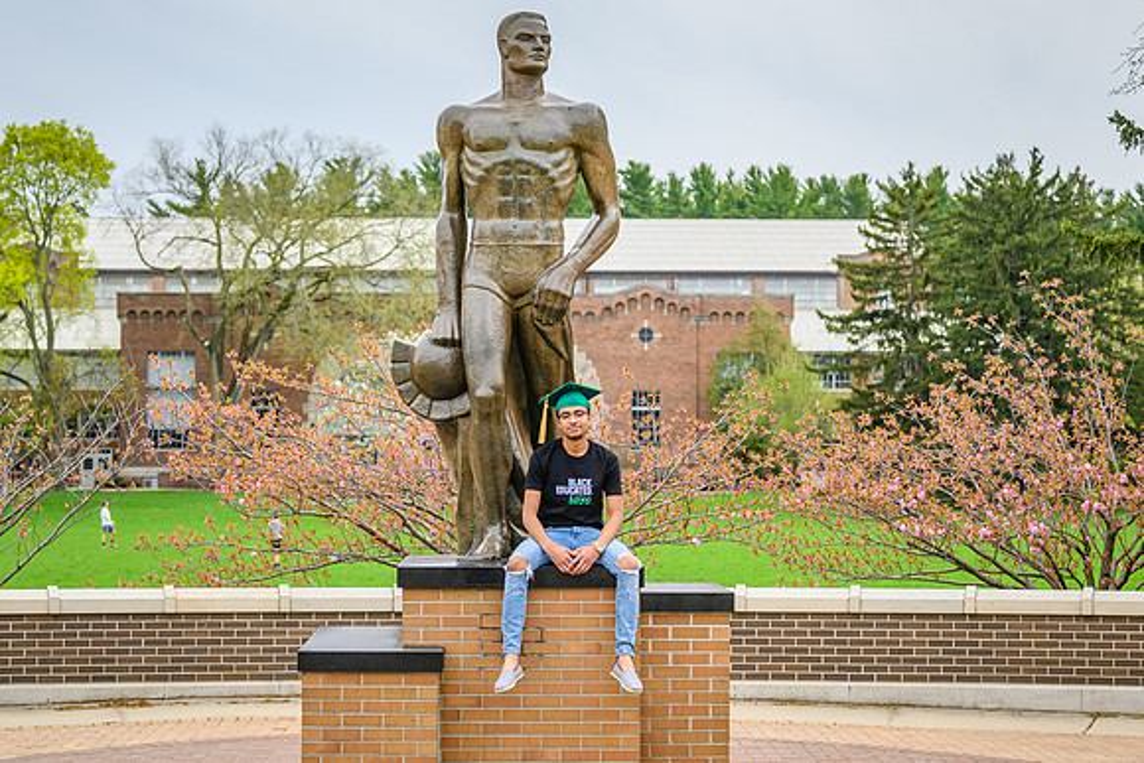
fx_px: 2591
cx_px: 572
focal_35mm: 82
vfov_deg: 16.8
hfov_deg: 24.9
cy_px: 338
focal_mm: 72
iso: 400
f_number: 4
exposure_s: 1/1250
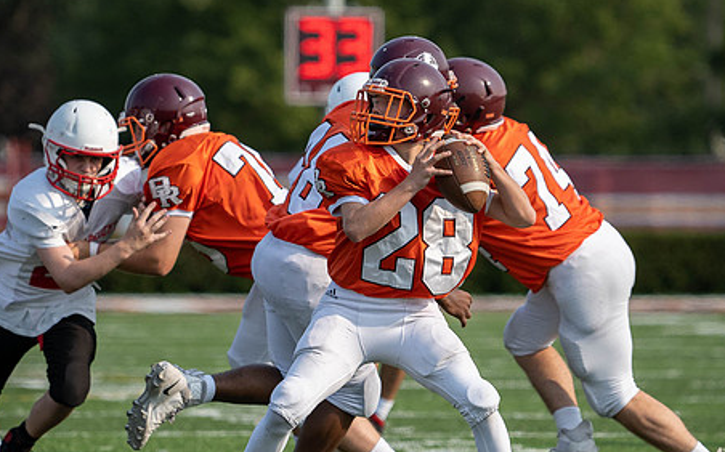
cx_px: 401
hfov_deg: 3.9
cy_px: 168
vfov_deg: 2.4
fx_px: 10605
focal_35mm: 537
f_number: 2.8
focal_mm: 200
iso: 200
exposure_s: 1/4000
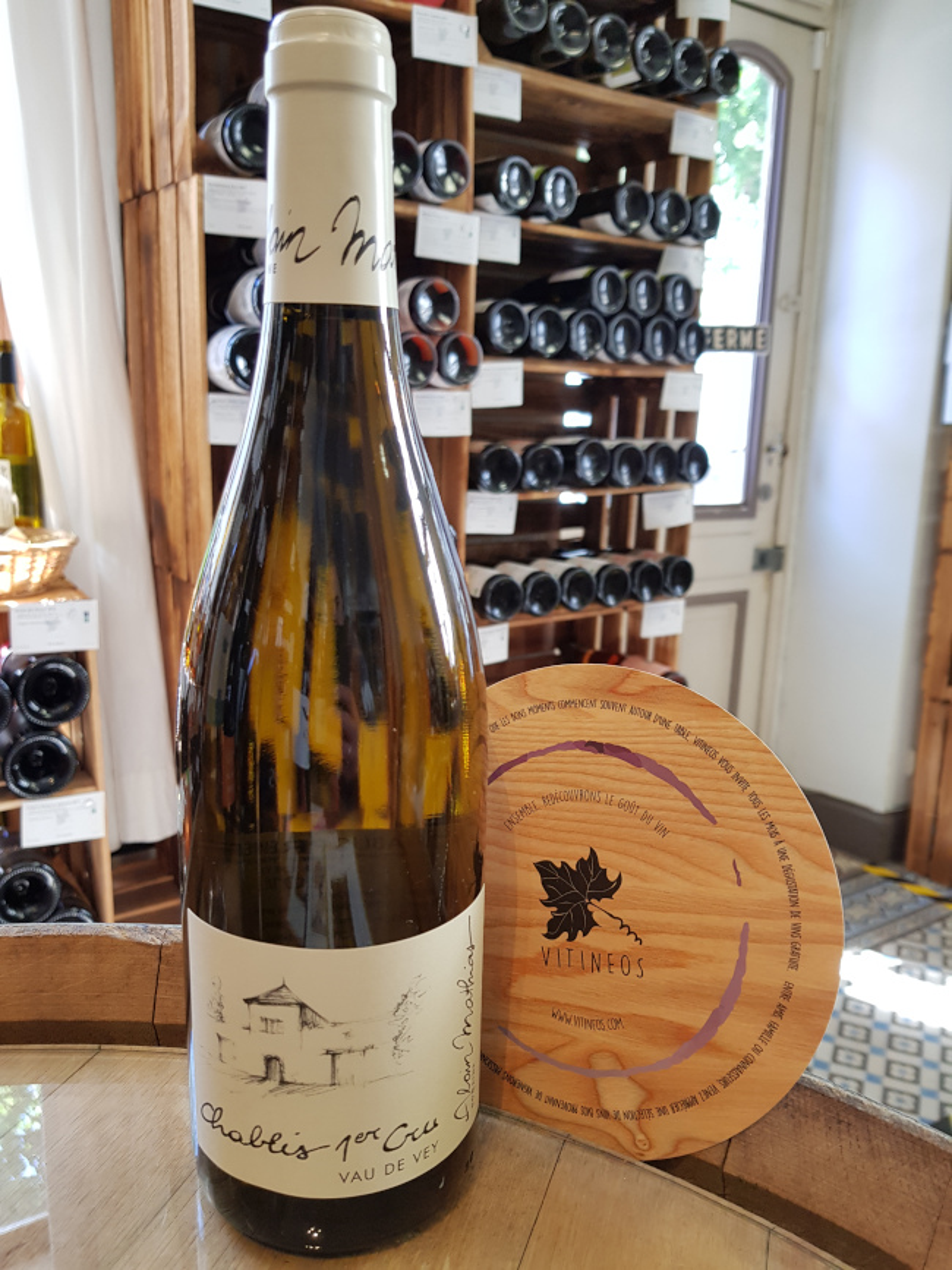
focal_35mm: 26
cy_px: 635
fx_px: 954
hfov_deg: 53.1
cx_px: 476
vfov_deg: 67.3
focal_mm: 4.2
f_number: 1.7
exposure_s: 1/50
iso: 100
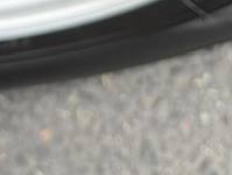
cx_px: -121
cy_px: -318
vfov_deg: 8.4
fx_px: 1034
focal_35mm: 154
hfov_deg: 12.2
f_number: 1.78
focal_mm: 6.76
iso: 100
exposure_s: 1/121
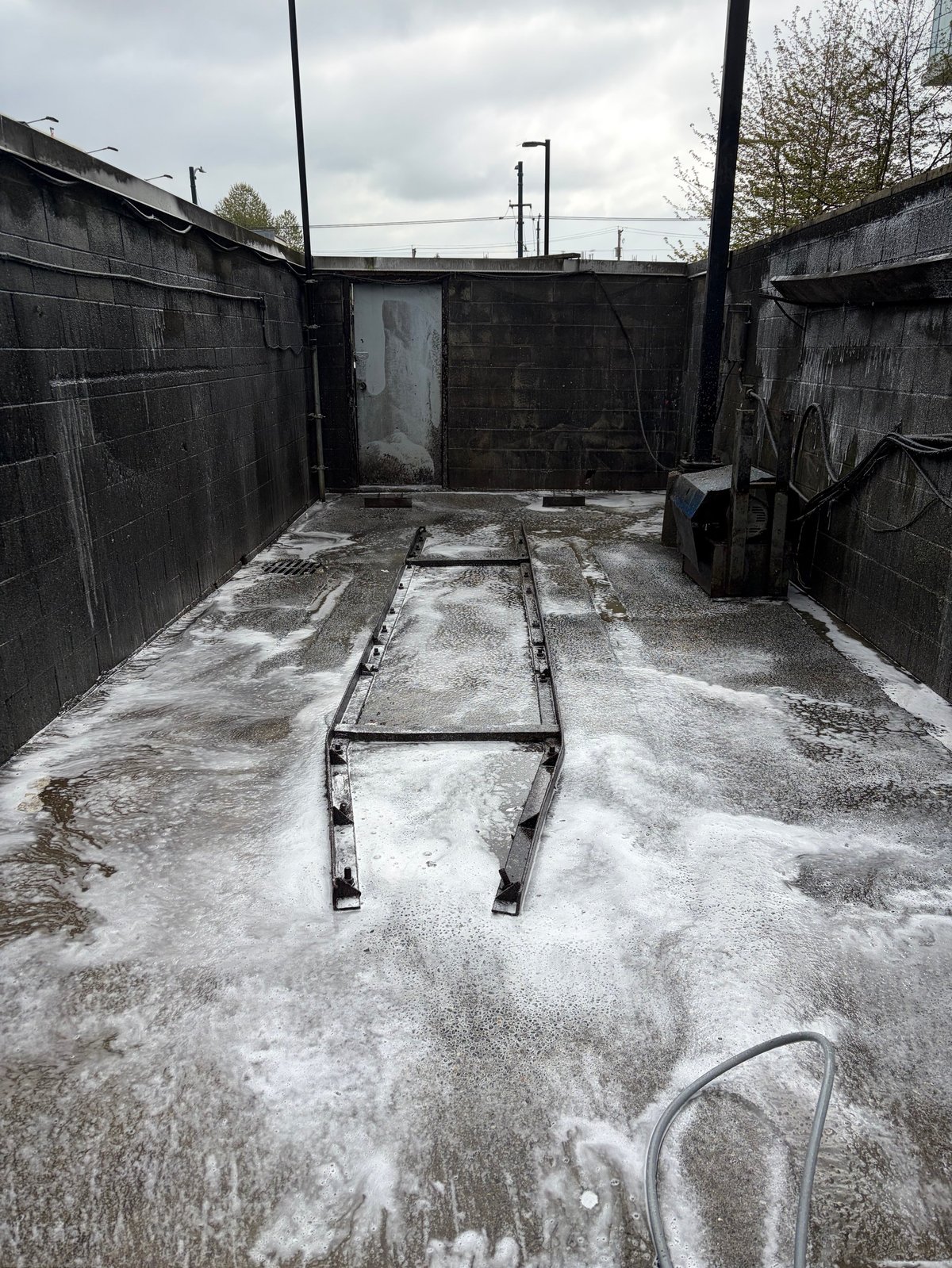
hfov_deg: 53.1
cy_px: 634
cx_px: 476
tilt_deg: -17.9
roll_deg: +0.4
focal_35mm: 26
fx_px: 953
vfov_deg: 67.3
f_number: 1.6
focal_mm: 5.96
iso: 64
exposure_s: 1/2747
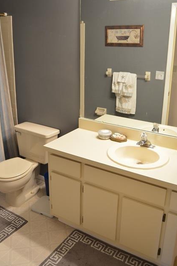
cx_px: 79
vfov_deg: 57.0
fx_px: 244
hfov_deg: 39.9
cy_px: 112
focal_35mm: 33
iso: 800
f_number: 3.5
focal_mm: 18
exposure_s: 1/40
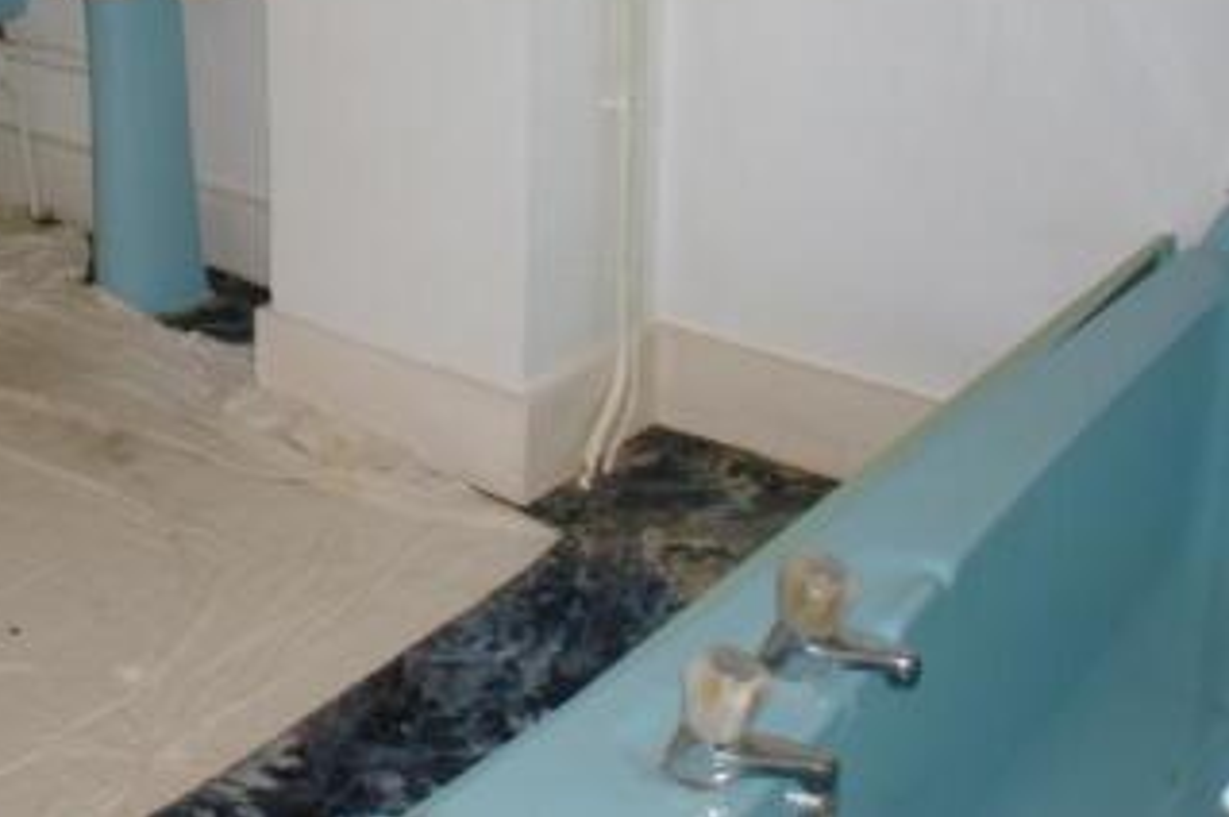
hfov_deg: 26.6
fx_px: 2524
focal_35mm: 74
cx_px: 154
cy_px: -19
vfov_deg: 17.9
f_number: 4
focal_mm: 24
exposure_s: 1/45
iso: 200
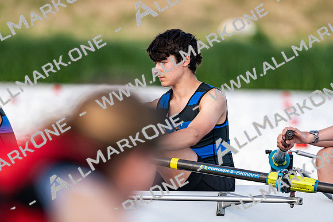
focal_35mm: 600
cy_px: 111
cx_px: 166
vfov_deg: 2.3
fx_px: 5554
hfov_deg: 3.4
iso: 900
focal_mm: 400
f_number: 4.5
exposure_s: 1/2500
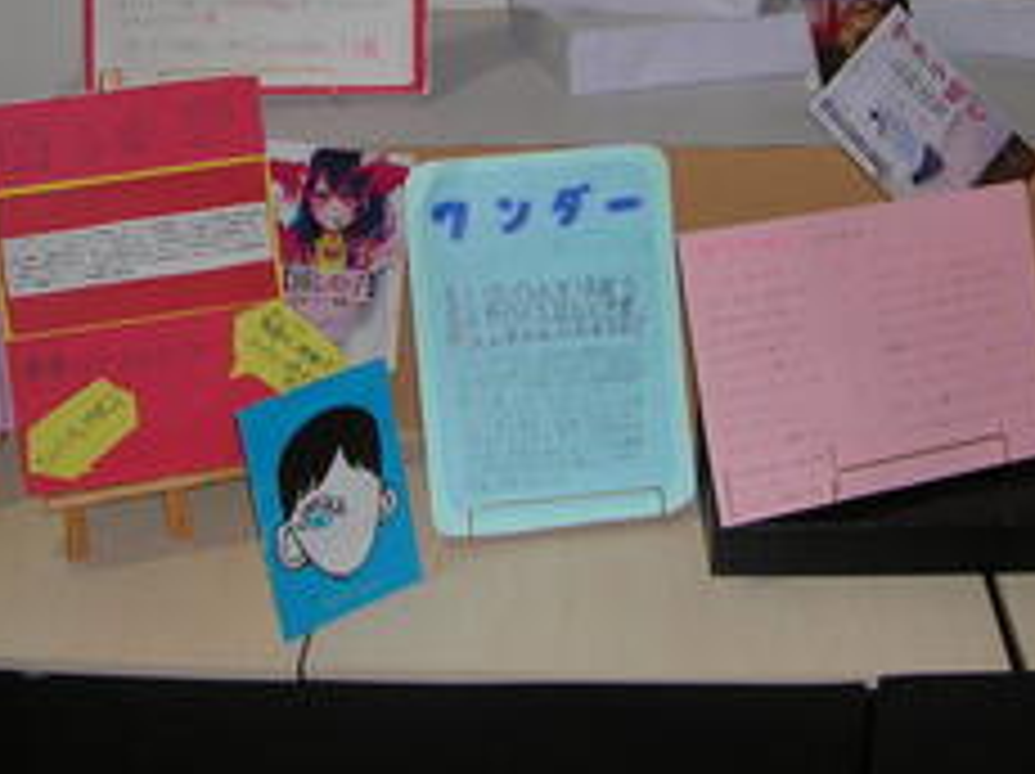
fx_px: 1822
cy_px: 194
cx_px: 590
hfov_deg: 31.7
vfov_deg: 23.7
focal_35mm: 61
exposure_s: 1/60.1
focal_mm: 5.8
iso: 50
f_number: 2.8
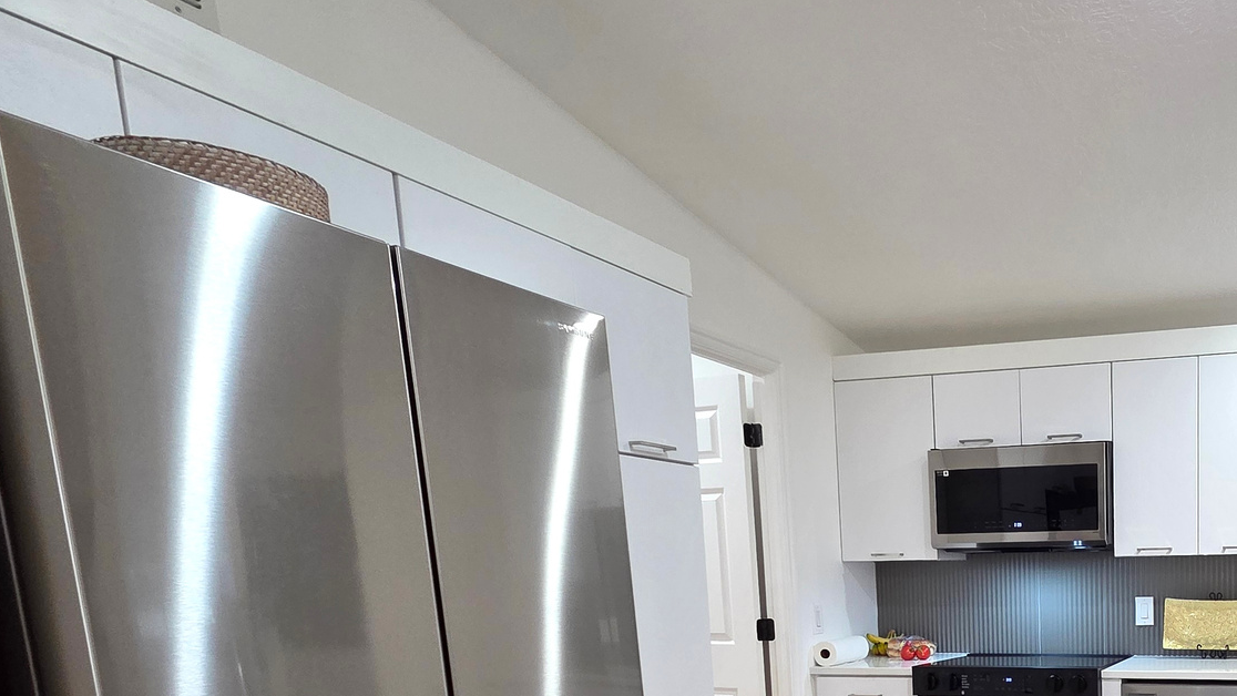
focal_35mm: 26
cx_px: 1093
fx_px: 853
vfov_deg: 39.2
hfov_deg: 61.6
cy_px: 695
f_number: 2.2
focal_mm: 2.2
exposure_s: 1/60
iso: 250
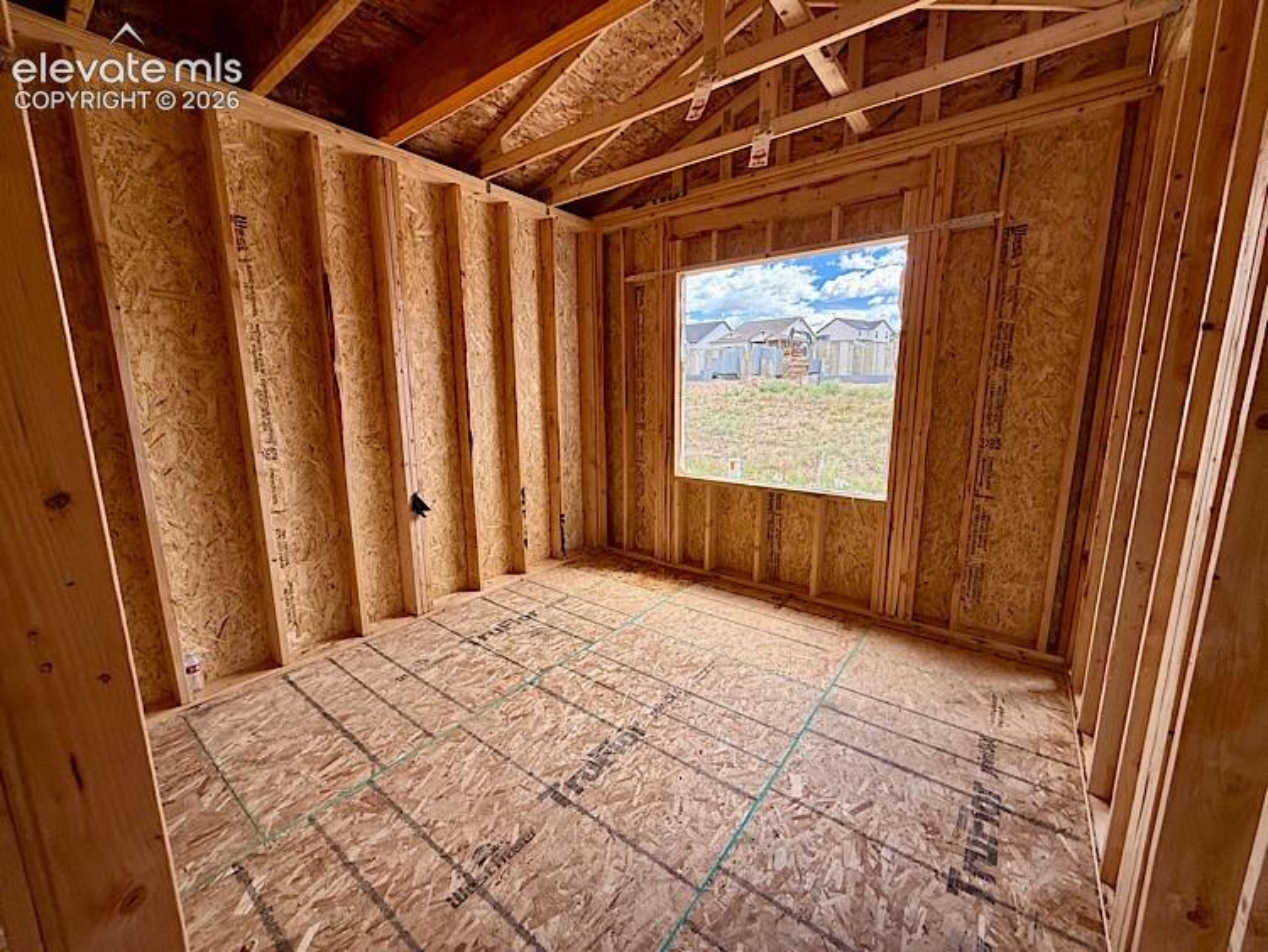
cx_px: 634
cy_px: 476
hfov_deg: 102.0
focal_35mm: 14
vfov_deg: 85.7
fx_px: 513
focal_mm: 2.22
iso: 50
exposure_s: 1/217
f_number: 2.2
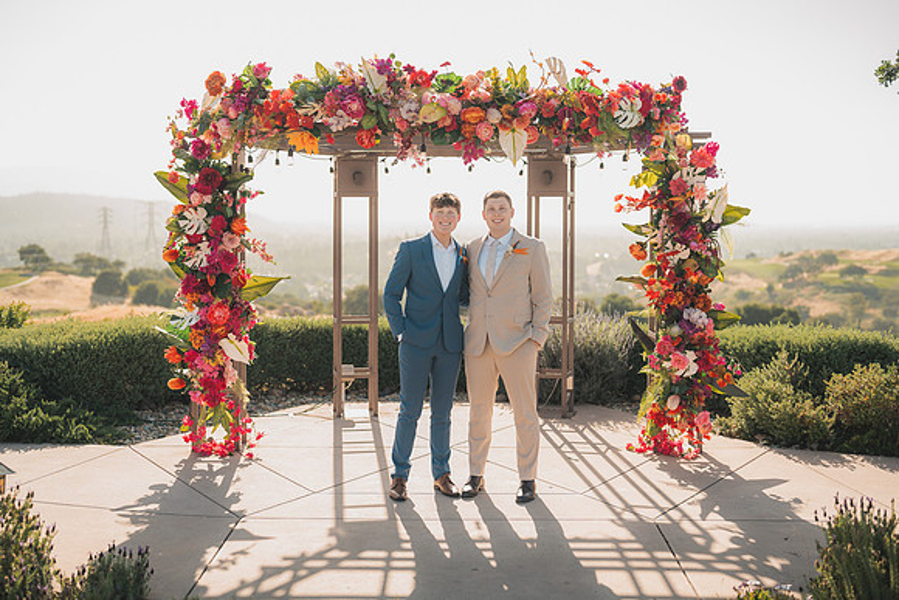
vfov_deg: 27.0
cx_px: 450
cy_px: 300
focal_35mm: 50
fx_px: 1249
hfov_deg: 39.6
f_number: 2
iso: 50
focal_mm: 50
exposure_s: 1/1000
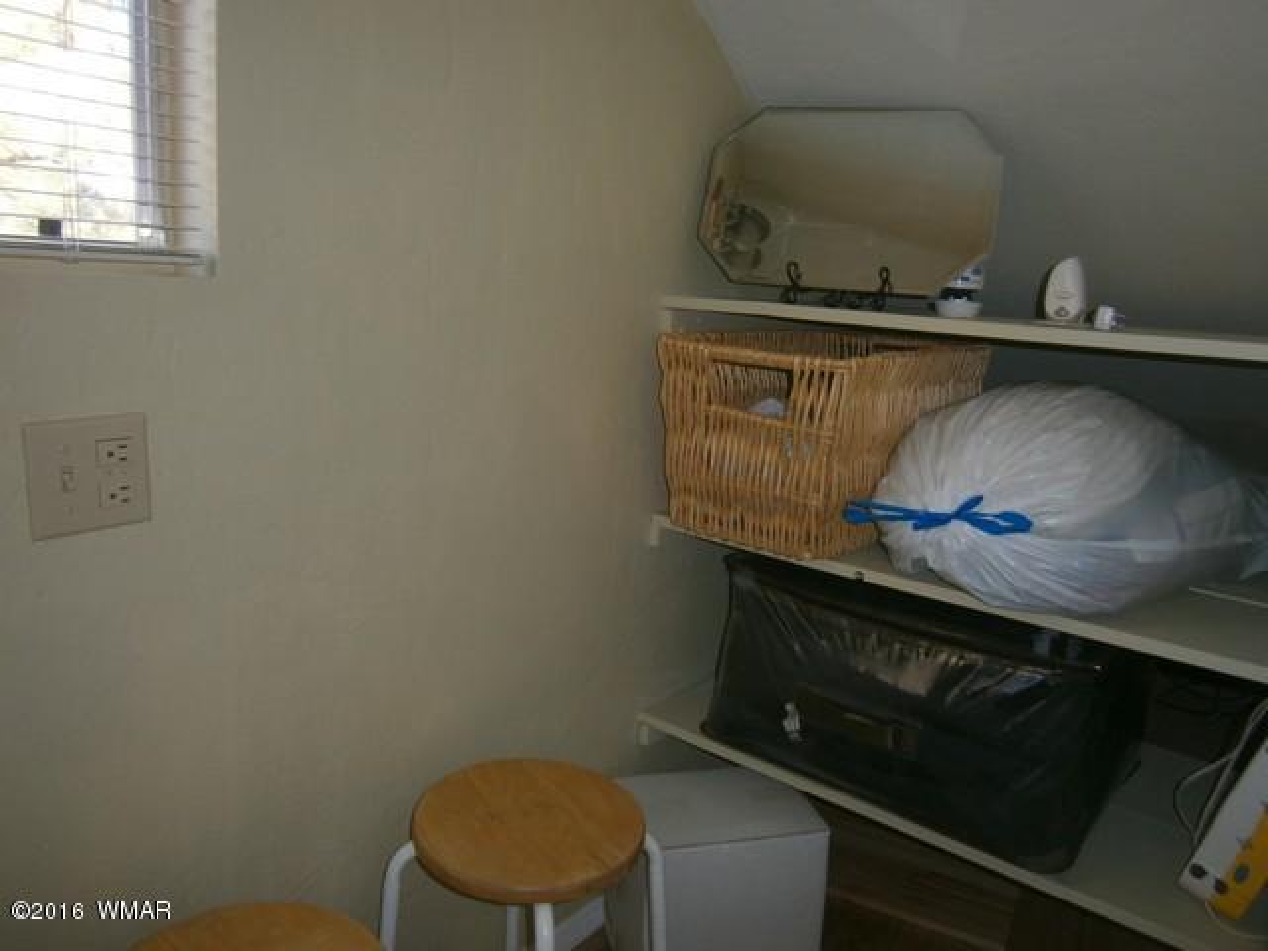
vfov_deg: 53.1
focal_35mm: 26
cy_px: 476
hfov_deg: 67.3
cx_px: 634
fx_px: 952
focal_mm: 4.7
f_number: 2.8
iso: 80
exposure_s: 1/30
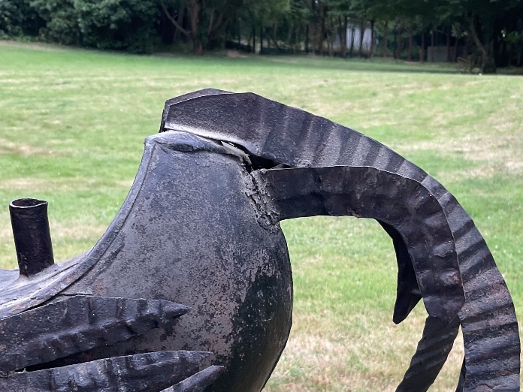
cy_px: 289
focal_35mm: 50
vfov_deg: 28.7
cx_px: 284
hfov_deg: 38.2
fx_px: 755
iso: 32
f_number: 1.8
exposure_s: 1/120
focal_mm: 3
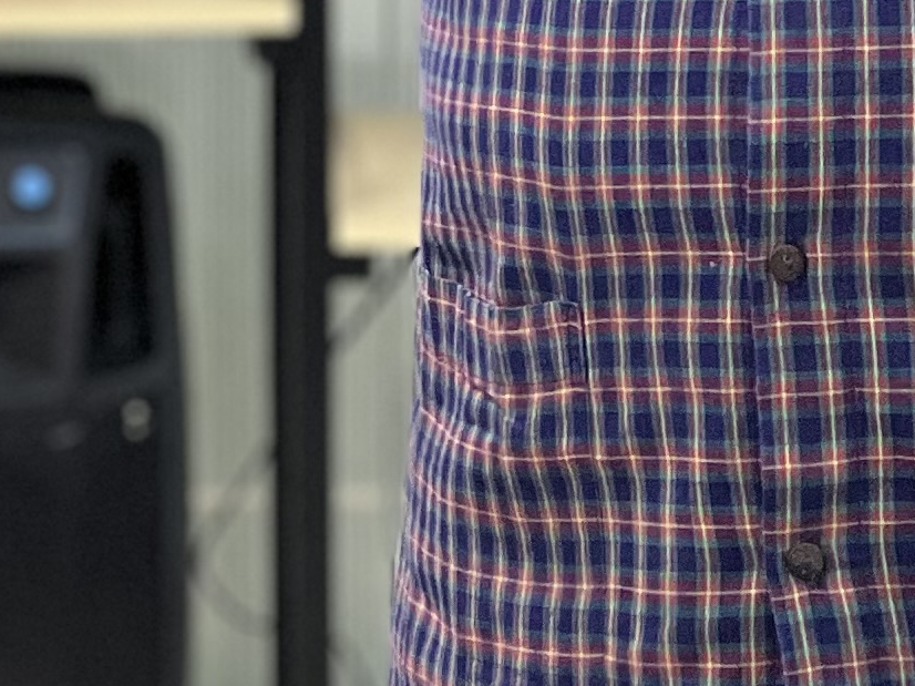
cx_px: -412
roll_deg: +0.0
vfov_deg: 3.9
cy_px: -600
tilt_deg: -3.8
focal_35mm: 376
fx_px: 9936
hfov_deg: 5.2
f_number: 2.8
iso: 160
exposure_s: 1/33
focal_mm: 9
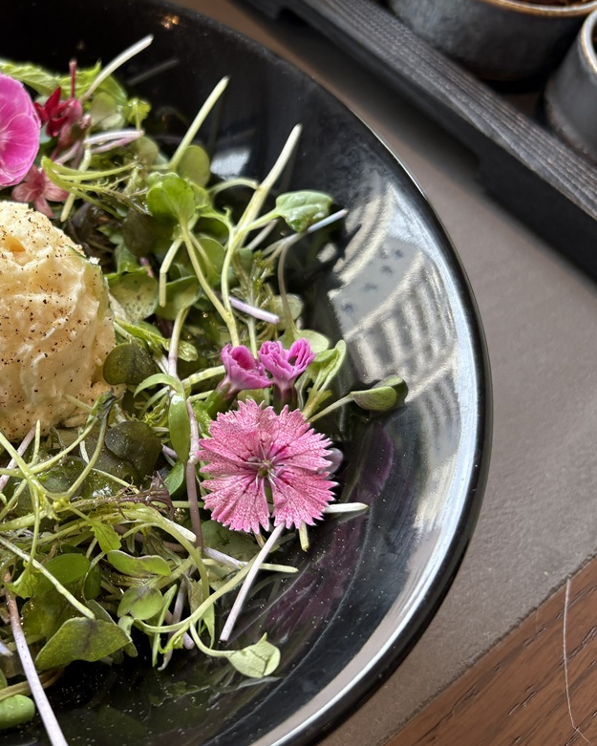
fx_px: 861
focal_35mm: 39
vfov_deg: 46.8
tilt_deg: -57.1
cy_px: 358
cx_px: 33
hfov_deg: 35.4
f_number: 1.6
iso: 50
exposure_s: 1/122
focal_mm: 5.96
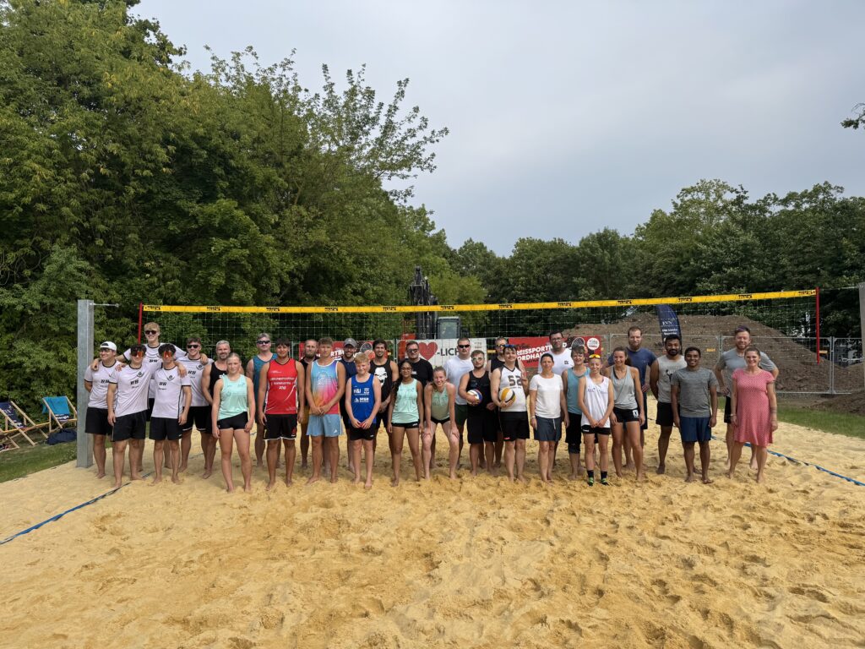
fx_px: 600
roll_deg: +0.2
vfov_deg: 56.8
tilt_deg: +0.3
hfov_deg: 71.6
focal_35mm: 24
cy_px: 324
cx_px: 432
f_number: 1.78
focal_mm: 6.76
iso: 80
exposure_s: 1/4310
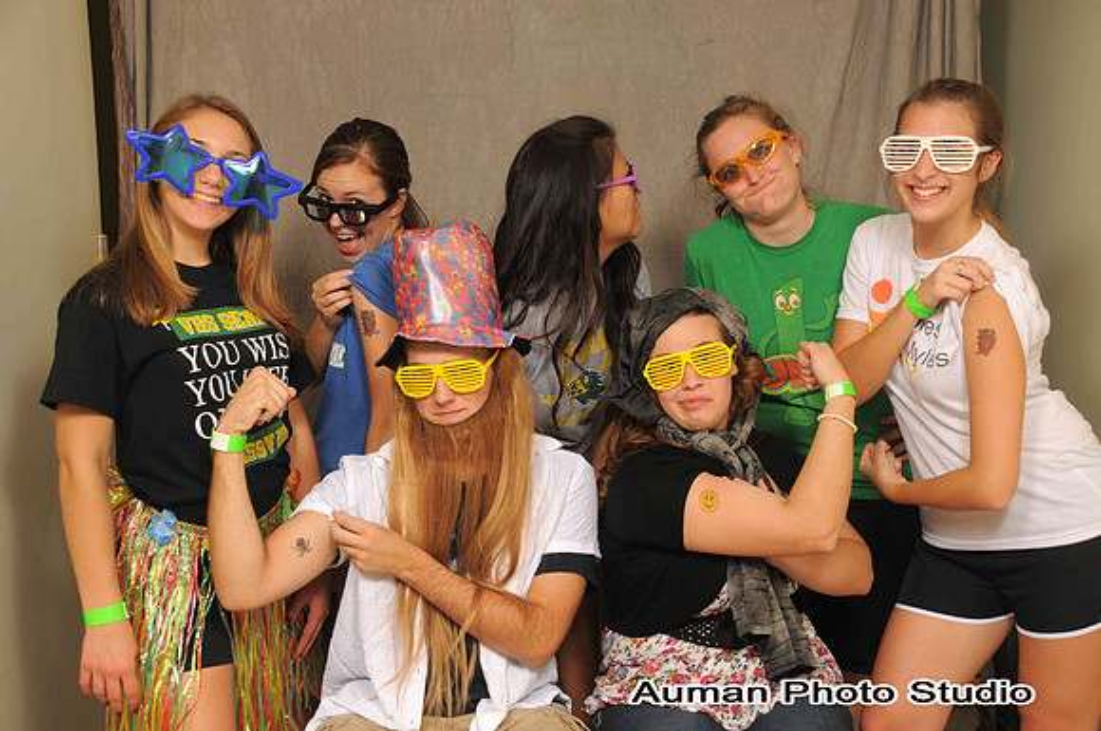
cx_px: 550
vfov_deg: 28.0
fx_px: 1466
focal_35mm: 48
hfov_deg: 41.2
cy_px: 366
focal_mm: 32
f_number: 6.3
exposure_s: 1/125
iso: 200
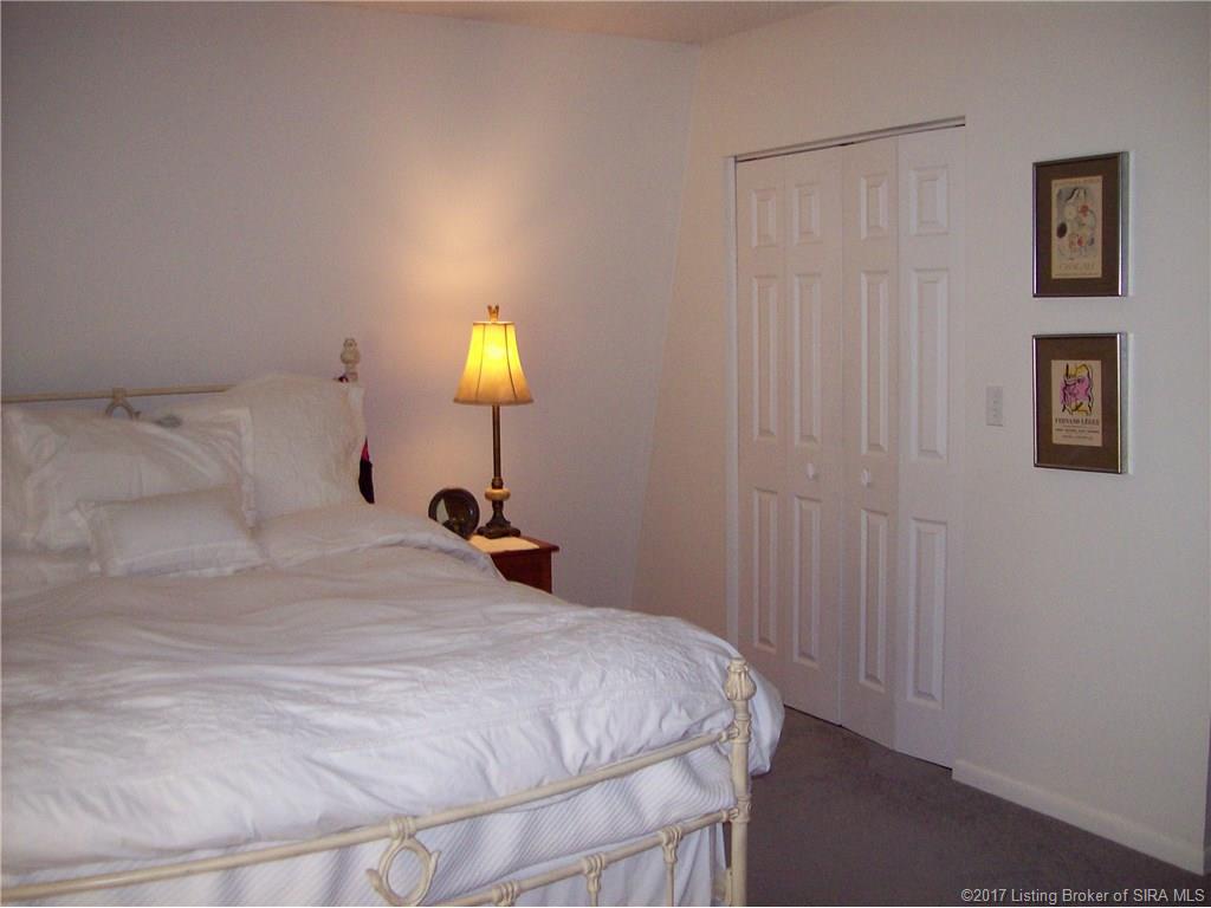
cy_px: 454
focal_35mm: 36
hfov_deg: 51.4
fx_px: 1259
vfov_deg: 39.7
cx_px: 606
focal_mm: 6
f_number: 2.7
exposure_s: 1/64
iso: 140
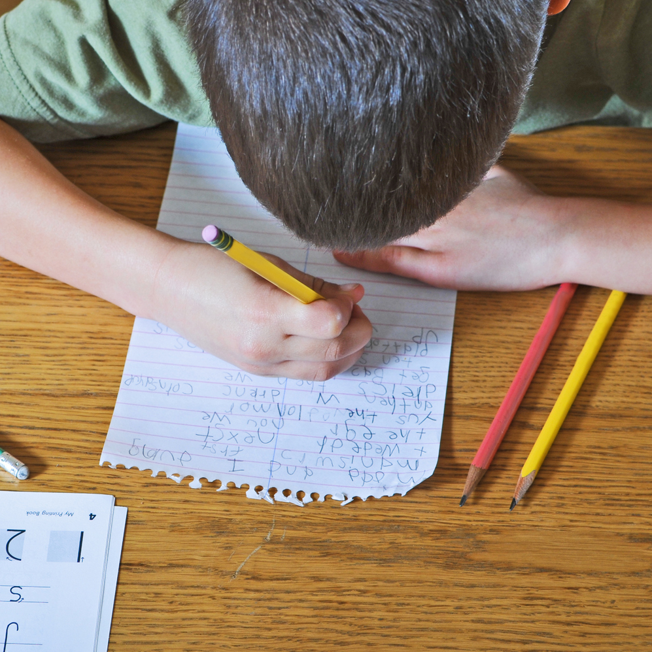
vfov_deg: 18.3
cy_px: 328
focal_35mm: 95
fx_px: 2022
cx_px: 210
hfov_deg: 18.3
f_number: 4
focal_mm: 35
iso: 100
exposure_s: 1/60
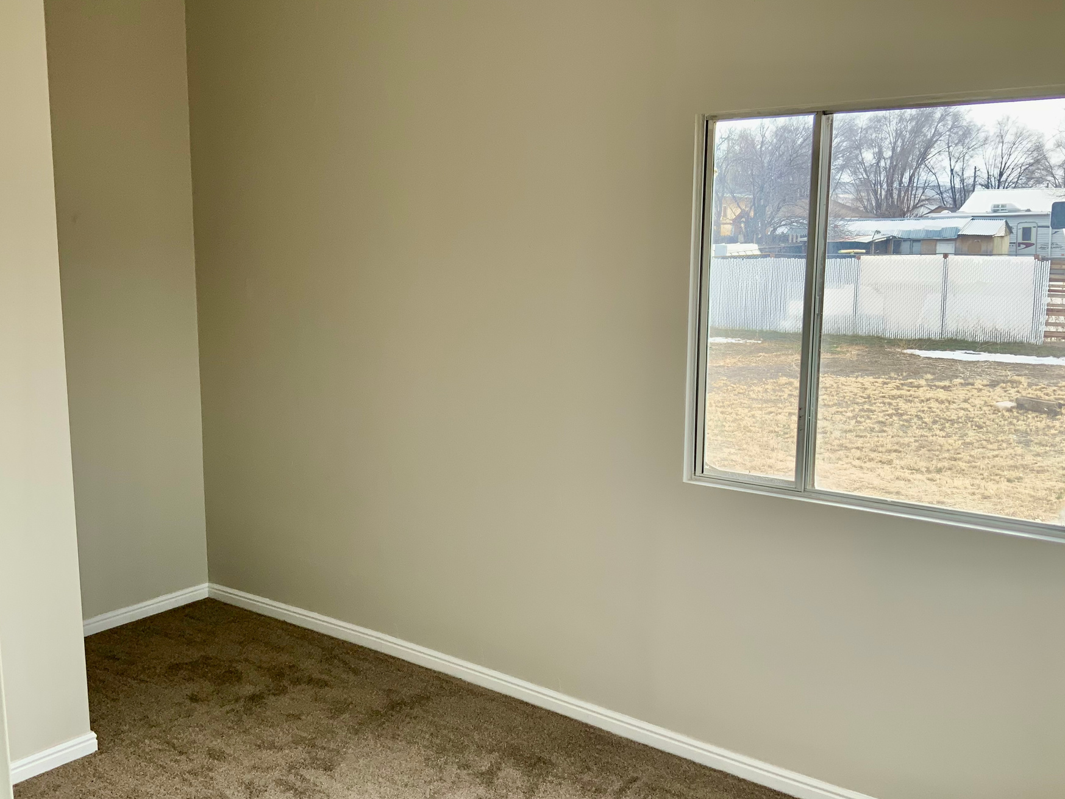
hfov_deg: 53.9
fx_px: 1046
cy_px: 400
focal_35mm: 34
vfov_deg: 41.8
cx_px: 497
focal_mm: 3
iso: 16
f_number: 1.8
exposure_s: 1/178
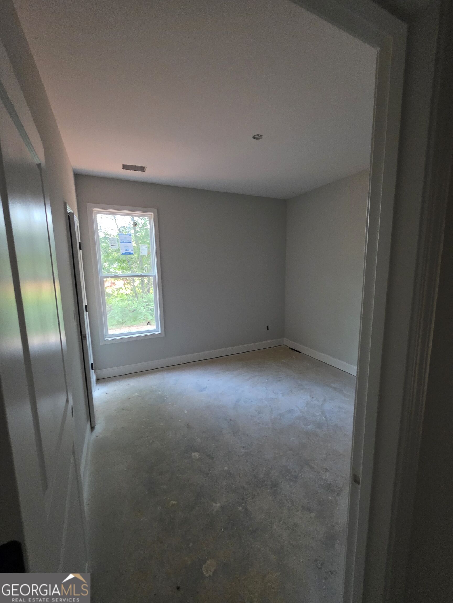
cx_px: 226
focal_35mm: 13
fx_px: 227
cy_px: 302
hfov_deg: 89.9
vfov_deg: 106.2
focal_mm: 2.2
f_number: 1.9
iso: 800
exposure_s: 1/60
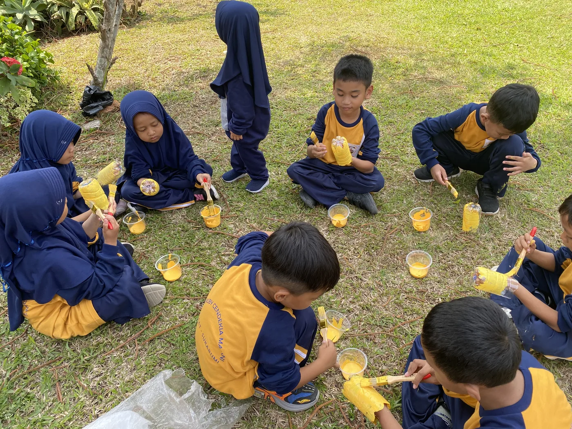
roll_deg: +2.1
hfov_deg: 67.3
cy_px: 214
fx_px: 430
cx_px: 286
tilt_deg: -39.6
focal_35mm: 26
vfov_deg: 53.1
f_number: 1.8
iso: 32
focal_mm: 4.25
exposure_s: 1/432
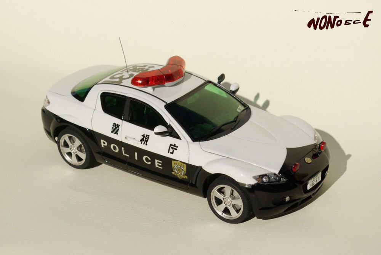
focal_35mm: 82
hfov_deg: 24.6
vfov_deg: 16.6
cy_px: 128
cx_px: 190
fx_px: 874
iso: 800
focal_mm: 55
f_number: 9
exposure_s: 1/4000
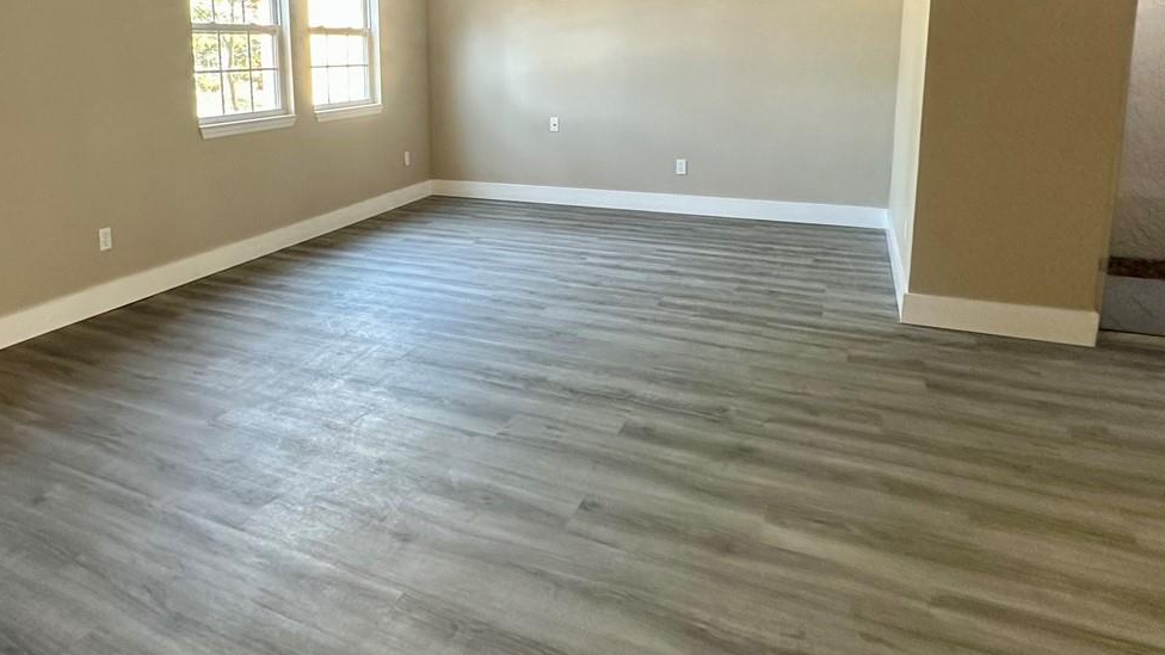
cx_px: 434
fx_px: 772
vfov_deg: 44.7
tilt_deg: -8.3
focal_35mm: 25
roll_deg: +1.8
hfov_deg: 72.8
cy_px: 180
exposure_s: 1/60
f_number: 2.2
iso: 400
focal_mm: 2.22
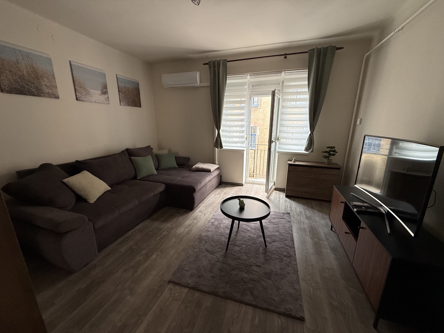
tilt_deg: -13.7
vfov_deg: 85.7
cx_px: 222
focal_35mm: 14
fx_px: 180
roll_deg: -0.3
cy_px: 166
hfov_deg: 102.1
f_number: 2.2
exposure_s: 1/99
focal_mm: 2.22
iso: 125
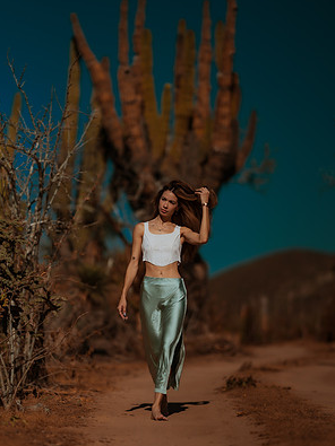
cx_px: 168
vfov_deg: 13.3
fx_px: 1911
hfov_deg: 10.0
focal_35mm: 148
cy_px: 247
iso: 50
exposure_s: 1/8000
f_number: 1.8
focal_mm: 135
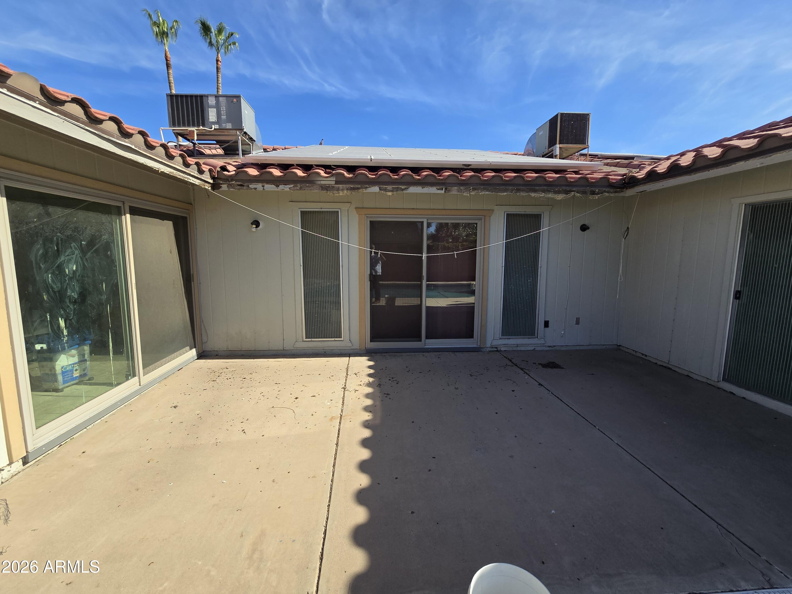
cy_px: 297
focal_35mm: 13
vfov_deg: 89.9
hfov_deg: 106.2
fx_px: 297
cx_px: 396
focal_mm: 2.2
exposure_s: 1/1476
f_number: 2.2
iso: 50
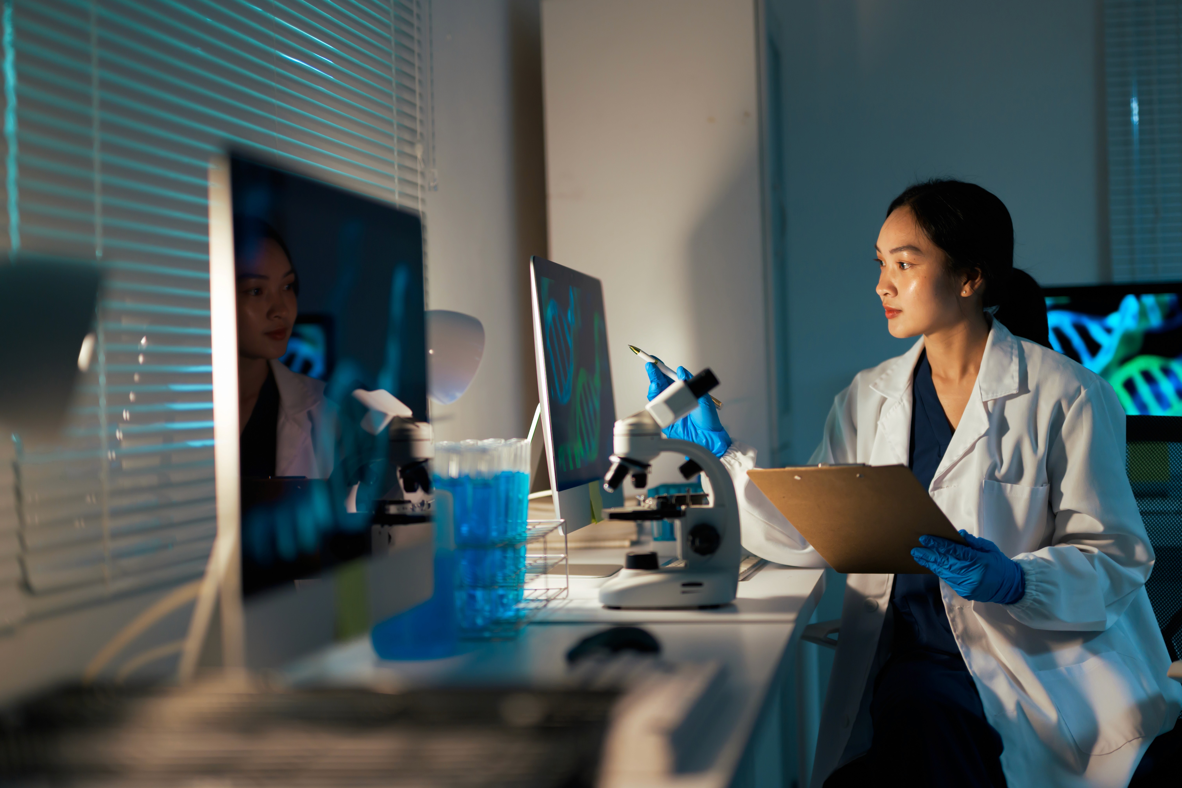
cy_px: 394
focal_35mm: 50
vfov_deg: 27.0
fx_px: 1642
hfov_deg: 39.6
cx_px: 591
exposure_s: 1/800
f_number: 1.2
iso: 500
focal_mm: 50
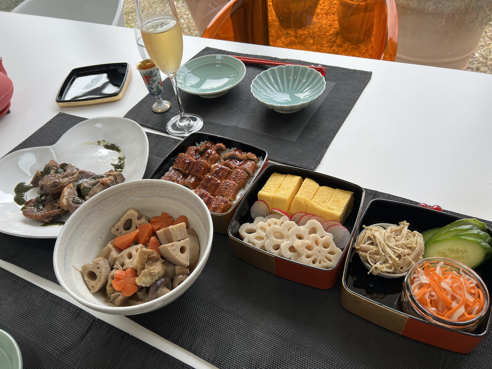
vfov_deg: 53.1
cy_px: 184
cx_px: 246
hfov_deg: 67.3
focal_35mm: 26
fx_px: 370
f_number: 1.5
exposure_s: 1/121
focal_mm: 5.7
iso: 40
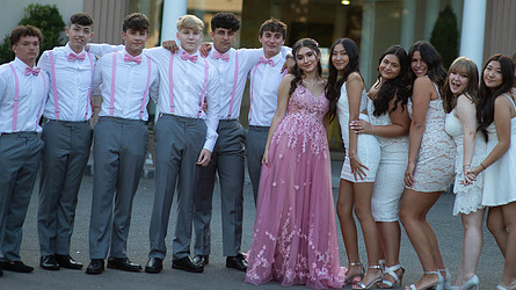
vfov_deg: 10.4
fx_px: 1587
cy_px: 93
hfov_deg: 18.5
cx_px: 313
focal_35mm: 116
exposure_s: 1/1000
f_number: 2
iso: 250
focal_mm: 85
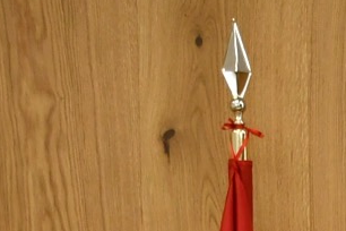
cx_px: 830
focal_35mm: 222
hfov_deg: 8.5
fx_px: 2133
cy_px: 749
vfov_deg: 5.7
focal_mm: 23
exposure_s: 1/250
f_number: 3.8
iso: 640
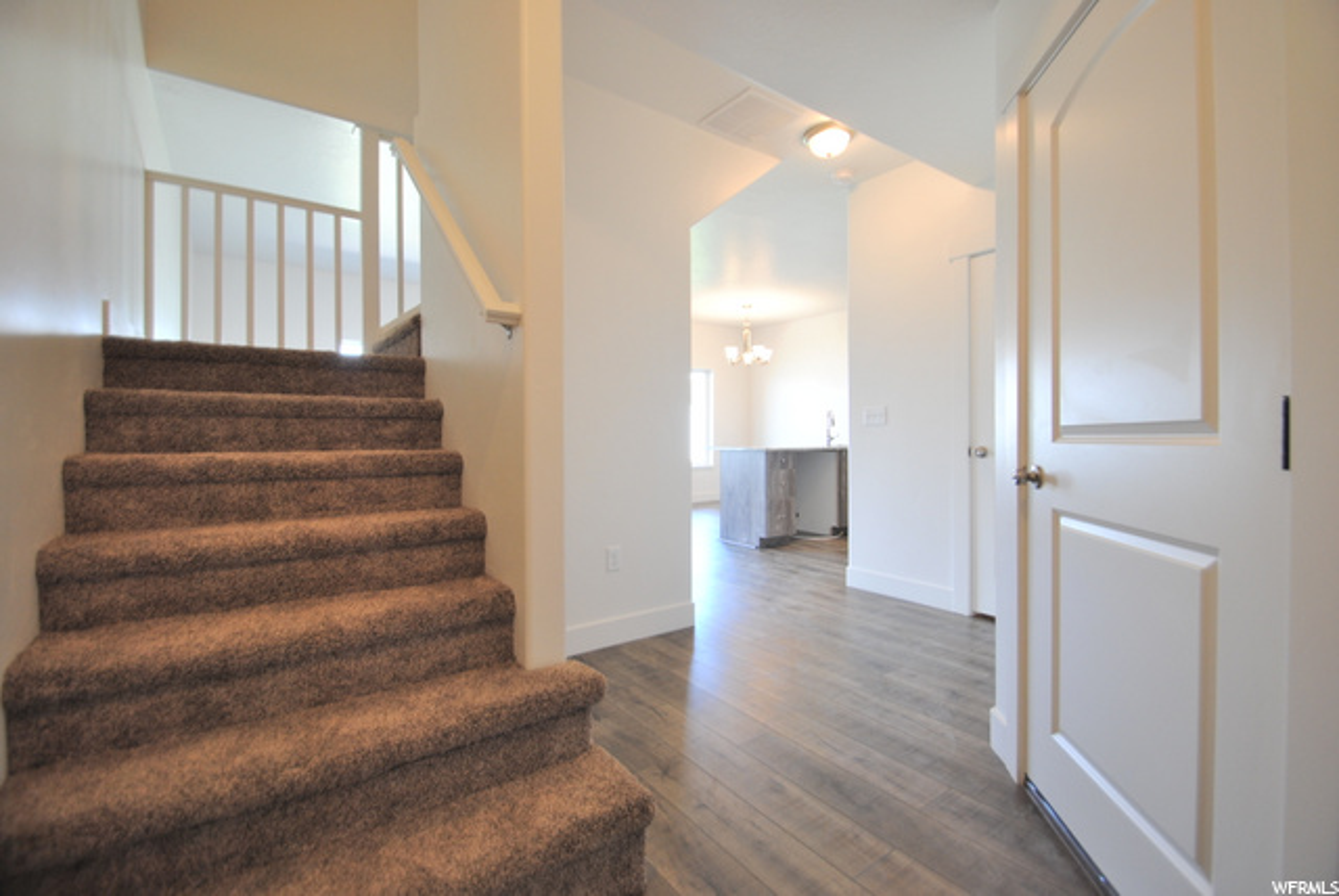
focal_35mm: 15
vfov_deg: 77.4
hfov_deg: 100.3
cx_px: 670
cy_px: 448
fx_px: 558
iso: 220
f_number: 3.5
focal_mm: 10
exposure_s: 1/30
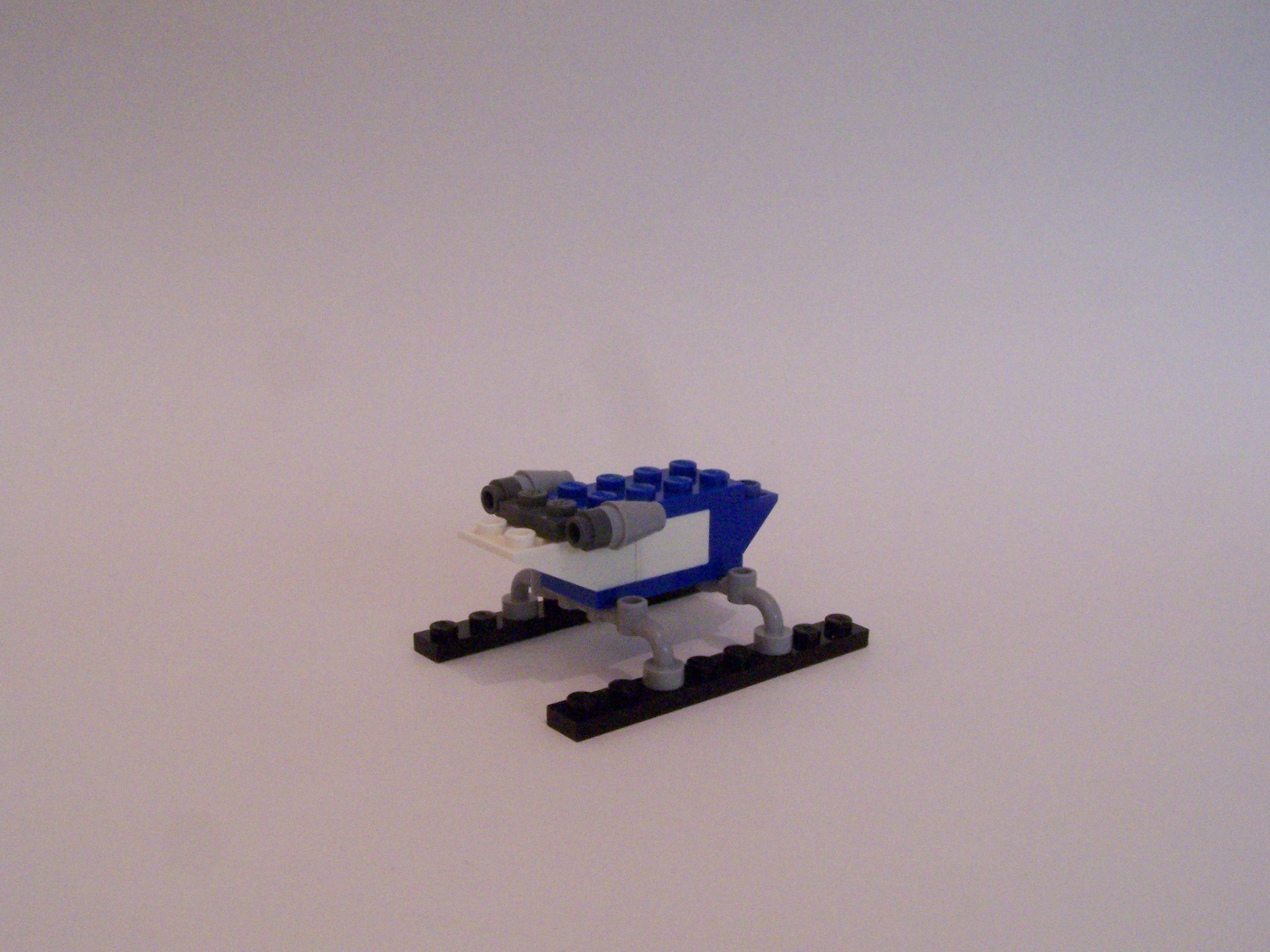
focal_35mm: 38
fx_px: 1394
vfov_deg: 37.7
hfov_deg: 49.0
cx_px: 635
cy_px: 476
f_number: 8
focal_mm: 6.3
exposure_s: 1/8
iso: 400
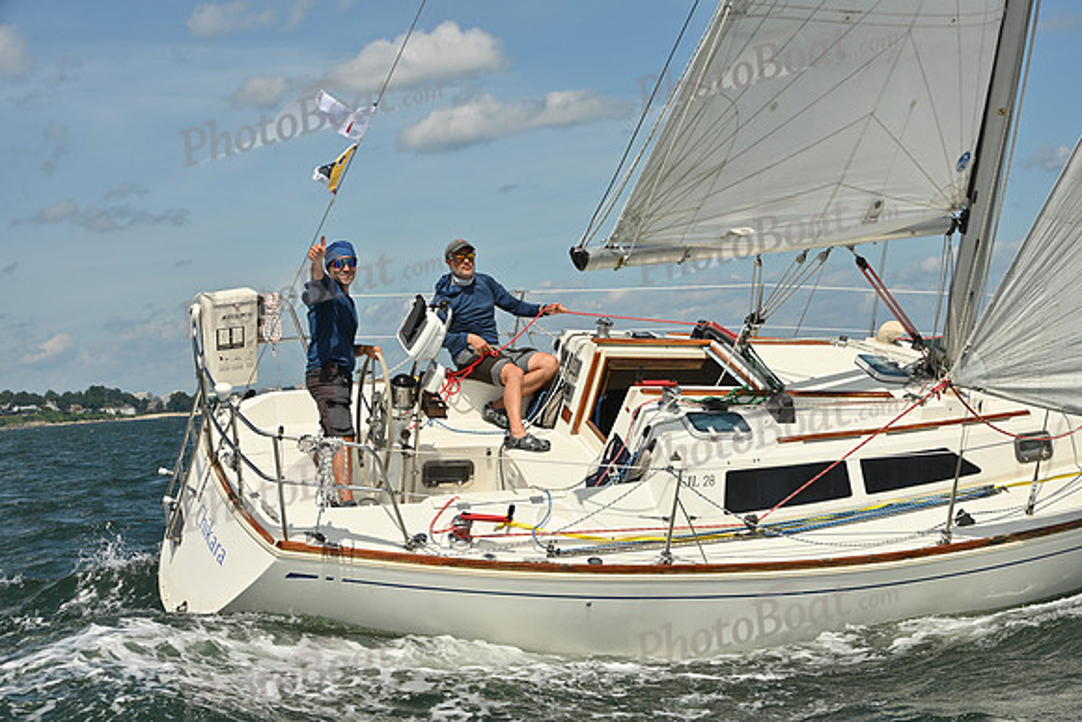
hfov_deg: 28.8
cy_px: 361
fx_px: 2104
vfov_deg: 19.5
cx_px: 541
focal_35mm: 70
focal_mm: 70
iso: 250
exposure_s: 1/1250
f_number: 10
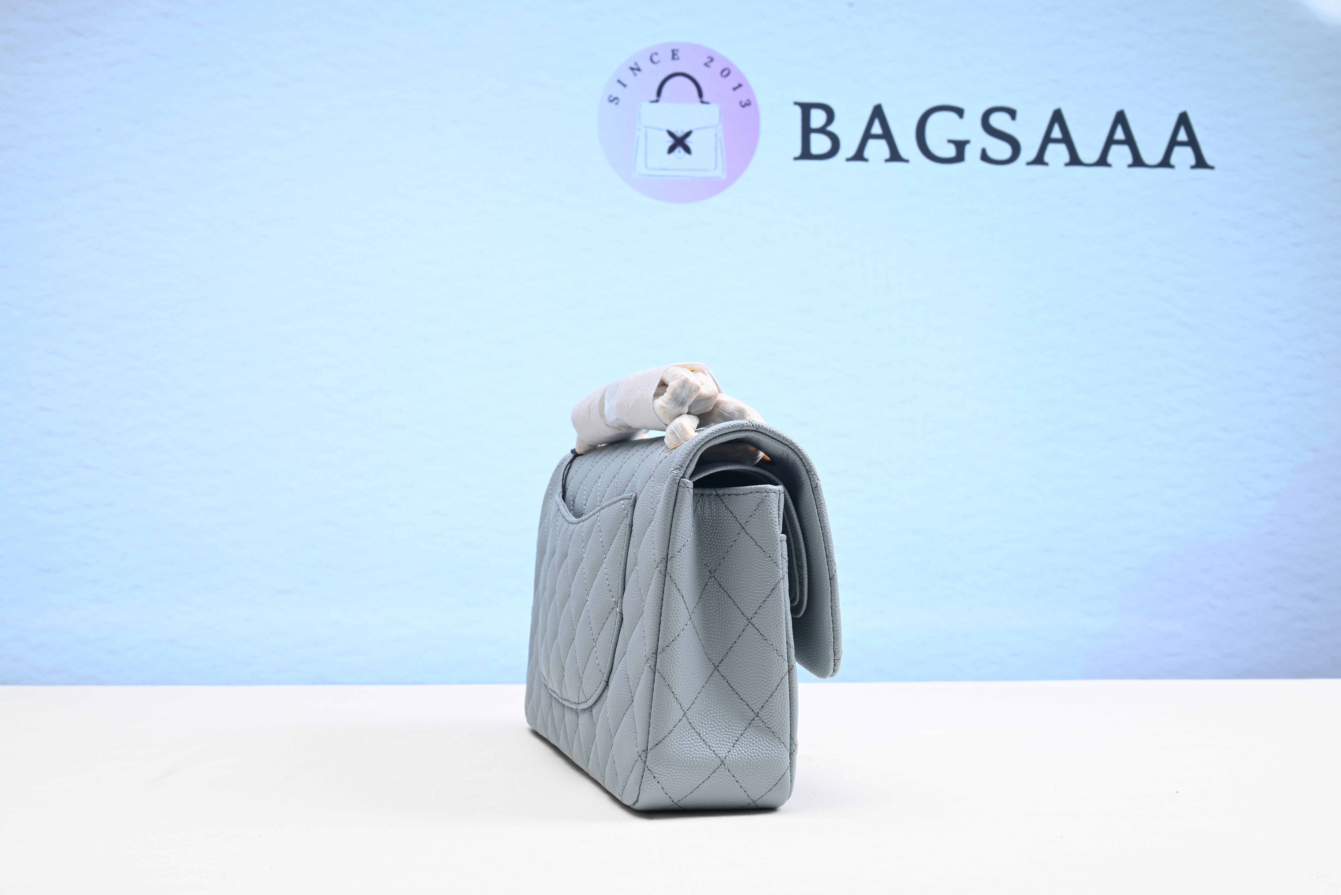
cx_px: 670
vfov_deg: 33.4
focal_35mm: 40
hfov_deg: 48.4
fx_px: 1490
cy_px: 448
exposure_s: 1/2
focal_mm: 40
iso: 100
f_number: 16
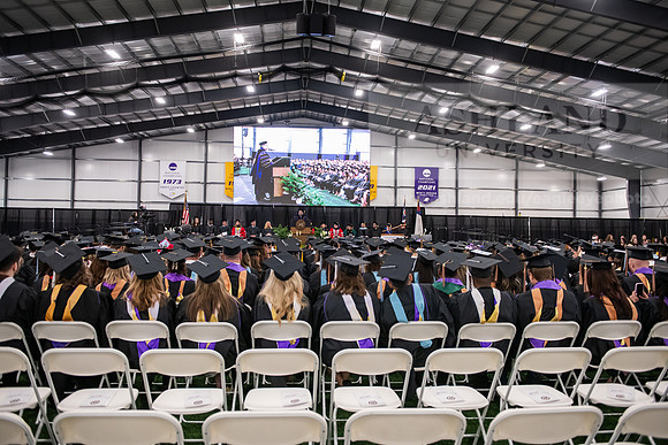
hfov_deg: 65.5
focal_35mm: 28
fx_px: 520
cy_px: 222
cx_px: 334
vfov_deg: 46.4
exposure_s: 1/200
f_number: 3.2
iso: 2500
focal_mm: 28
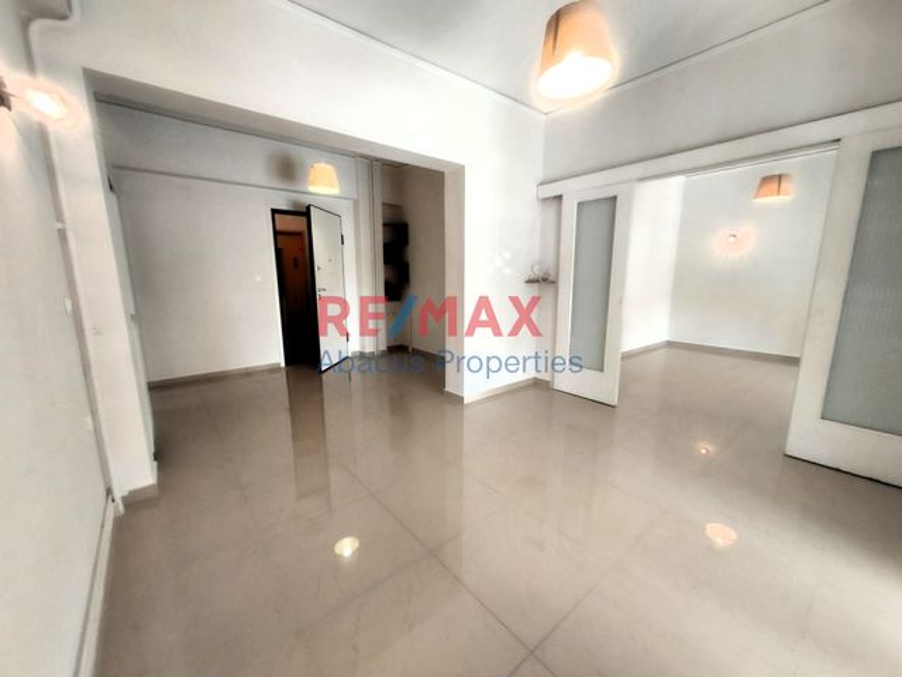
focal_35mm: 13
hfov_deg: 106.2
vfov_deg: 89.9
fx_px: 339
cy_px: 338
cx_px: 451
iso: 50
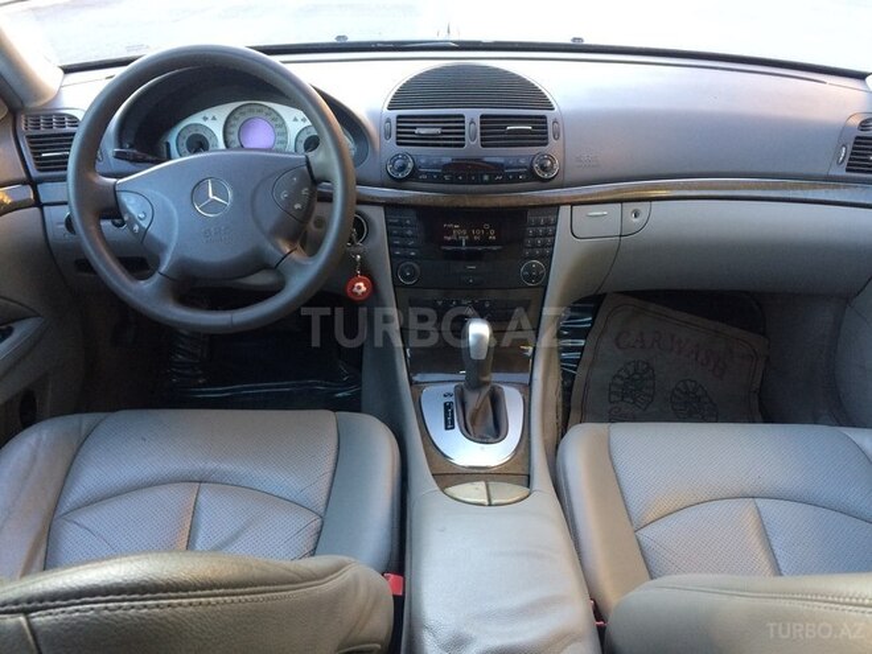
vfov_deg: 48.2
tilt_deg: -29.2
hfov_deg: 61.7
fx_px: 731
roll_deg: -0.5
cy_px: 327
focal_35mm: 29
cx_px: 436
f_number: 2.2
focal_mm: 4.15
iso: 80
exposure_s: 1/33
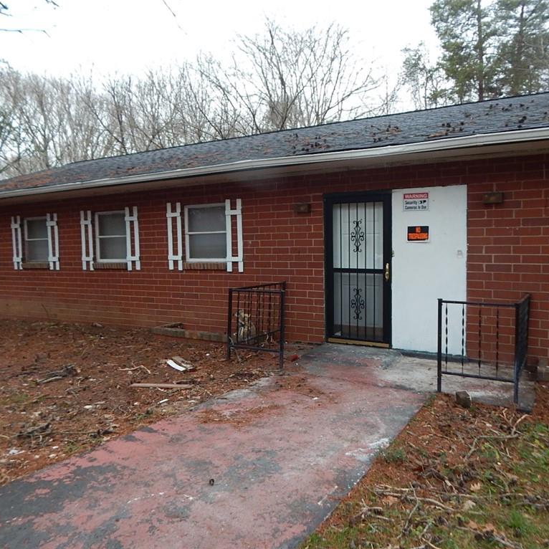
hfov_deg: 60.8
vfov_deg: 60.9
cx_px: 298
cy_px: 274
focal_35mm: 26
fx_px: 467
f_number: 3
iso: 140
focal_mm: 4
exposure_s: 1/30
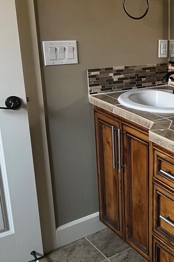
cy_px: 128
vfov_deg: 40.3
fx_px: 355
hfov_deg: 24.1
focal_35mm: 49
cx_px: 227
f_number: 1.5
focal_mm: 5.7
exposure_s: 1/60
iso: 160
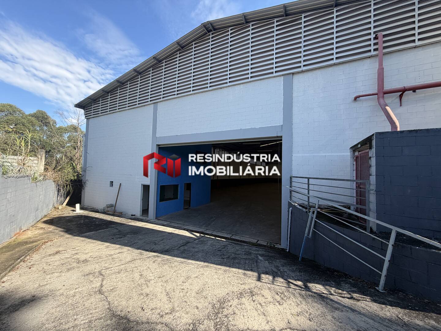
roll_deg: -4.1
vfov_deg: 85.7
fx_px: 178
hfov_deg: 102.1
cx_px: 220
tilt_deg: +4.8
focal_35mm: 14
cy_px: 166
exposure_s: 1/502
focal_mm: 2.22
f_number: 2.2
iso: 50
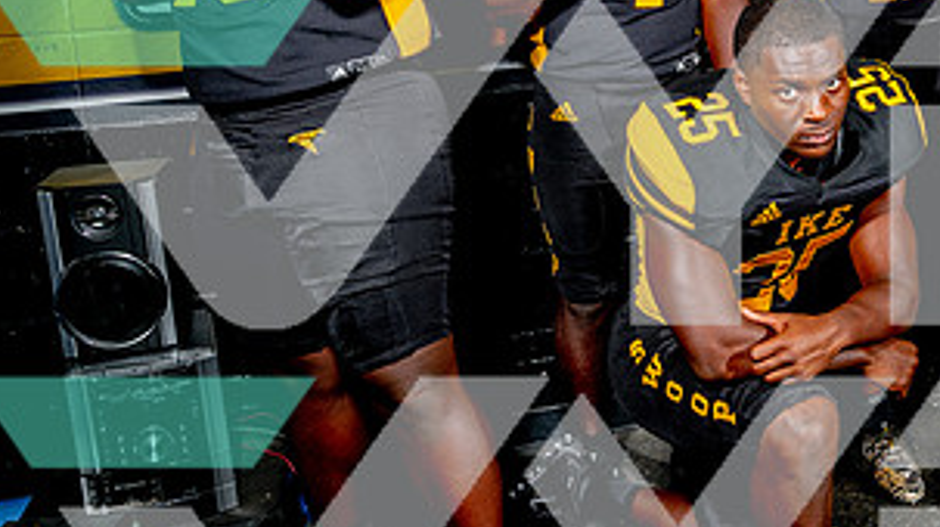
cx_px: 841
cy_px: 150
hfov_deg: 36.8
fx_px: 1320
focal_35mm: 53
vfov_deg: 22.4
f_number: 8
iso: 160
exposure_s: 1/125
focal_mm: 24
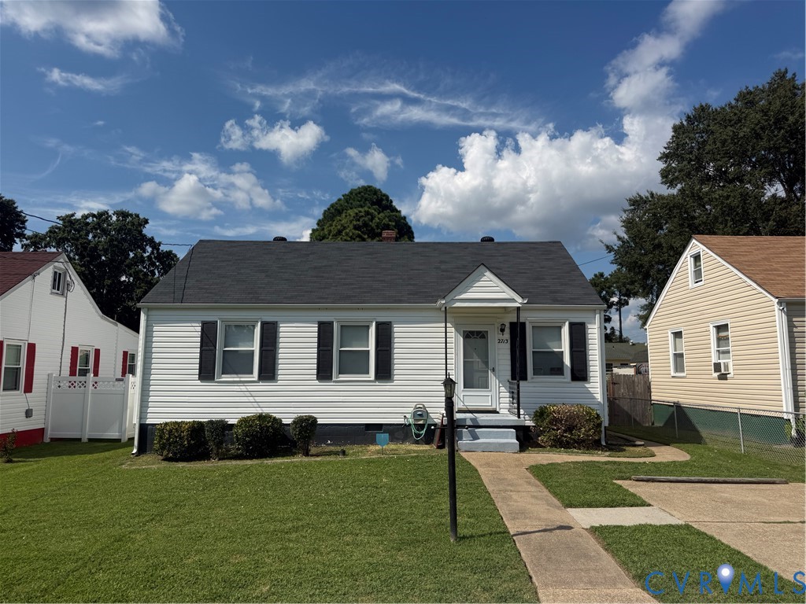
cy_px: 302
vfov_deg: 56.8
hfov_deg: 71.6
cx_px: 403
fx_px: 559
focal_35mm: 24
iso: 80
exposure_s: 1/8130
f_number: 1.78
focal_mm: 6.76
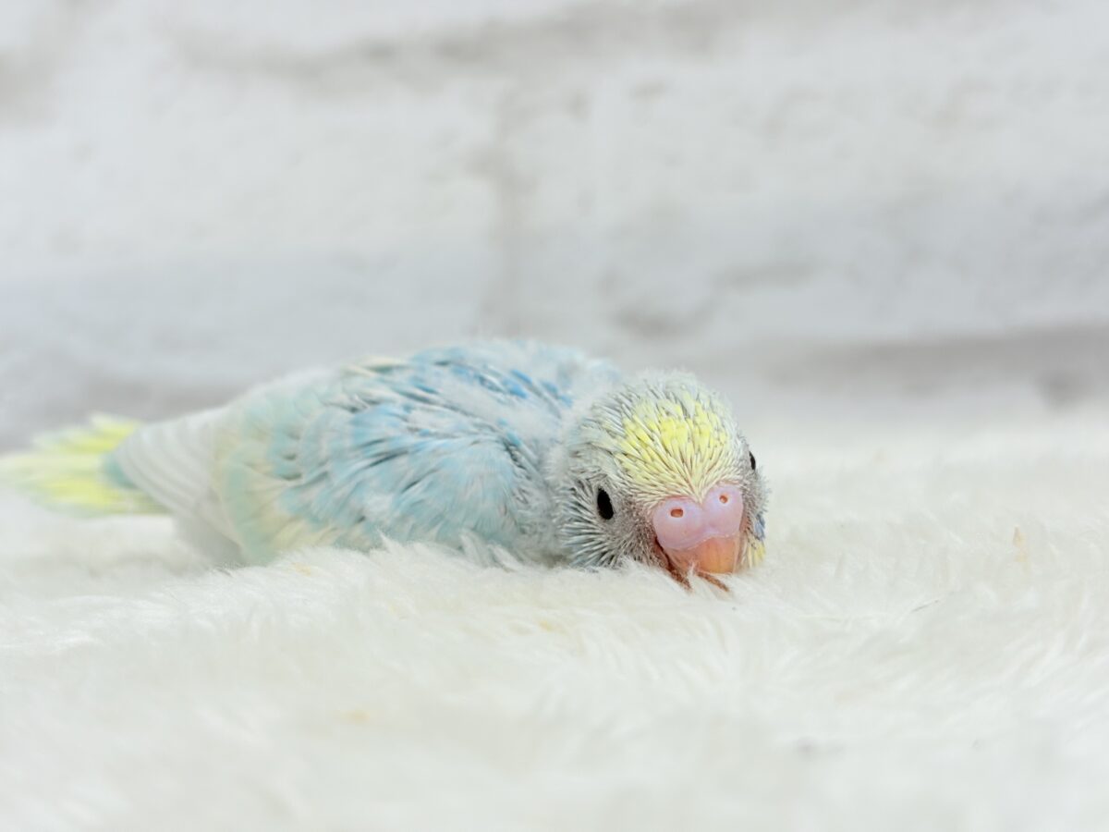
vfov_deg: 28.0
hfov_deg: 36.8
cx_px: 554
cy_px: 416
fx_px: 1666
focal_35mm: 52
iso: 50
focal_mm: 5.96
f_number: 1.6
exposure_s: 1/100
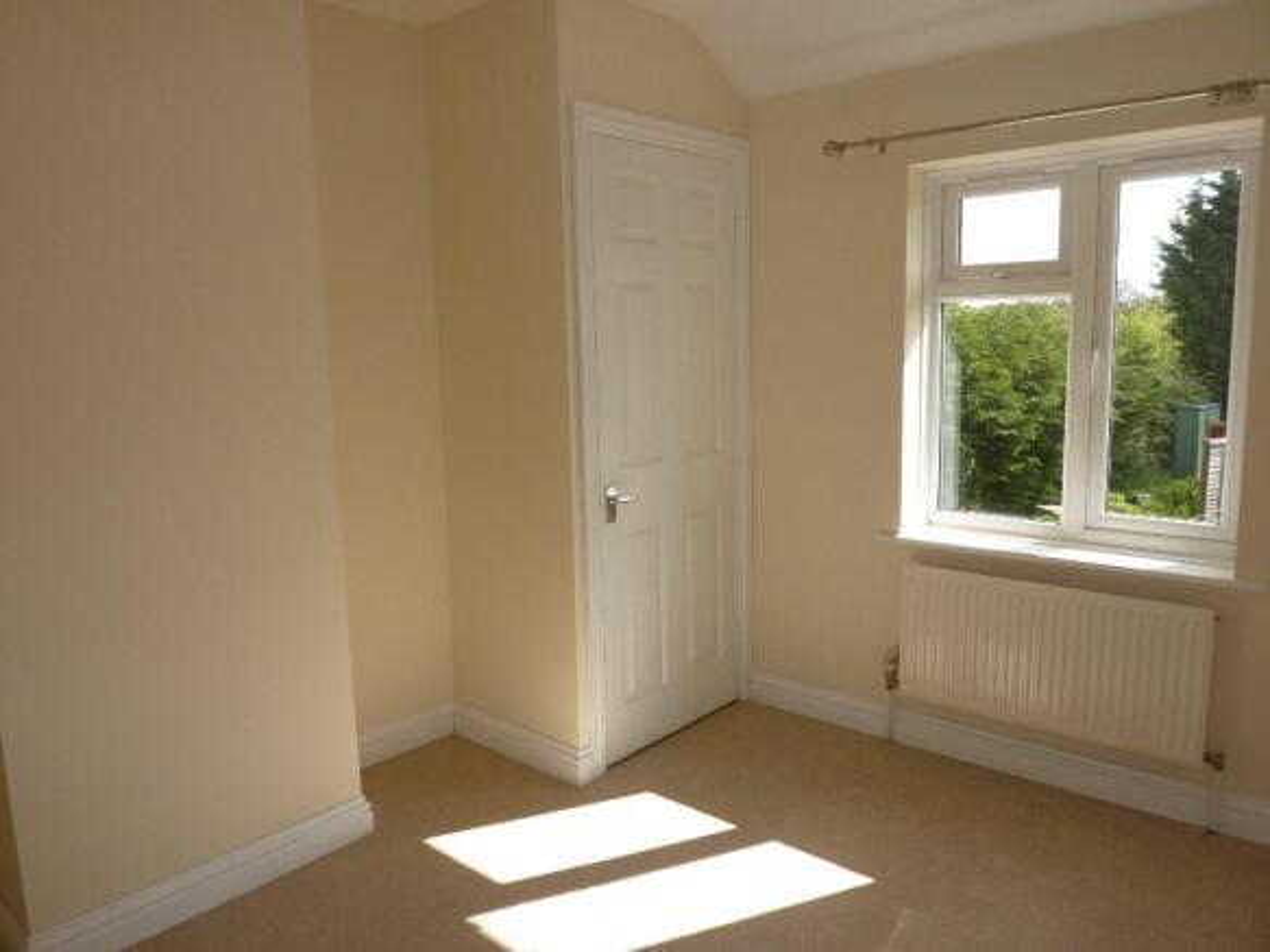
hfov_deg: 69.4
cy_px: 476
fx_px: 917
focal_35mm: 25
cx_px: 635
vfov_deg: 54.9
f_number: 4
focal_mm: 4.1
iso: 100
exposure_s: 1/200
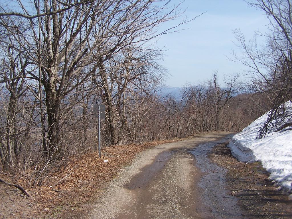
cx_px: 146
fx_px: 321
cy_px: 110
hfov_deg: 49.0
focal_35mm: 38
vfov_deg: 37.7
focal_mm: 6.3
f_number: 4
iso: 80
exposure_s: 1/800
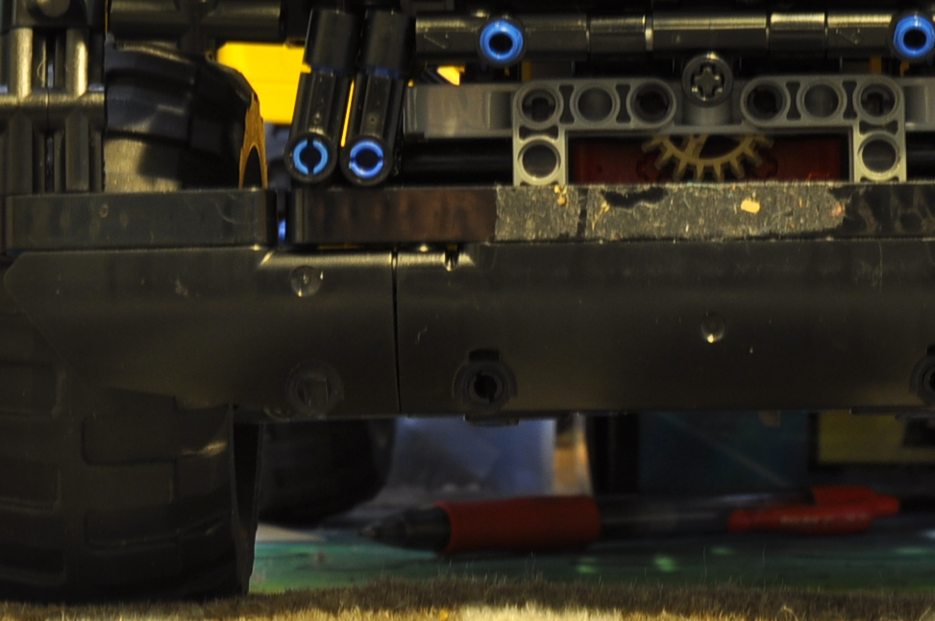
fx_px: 4801
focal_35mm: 185
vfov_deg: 7.4
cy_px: 141
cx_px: 700
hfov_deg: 11.1
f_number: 14
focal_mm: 56
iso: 200
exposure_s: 10
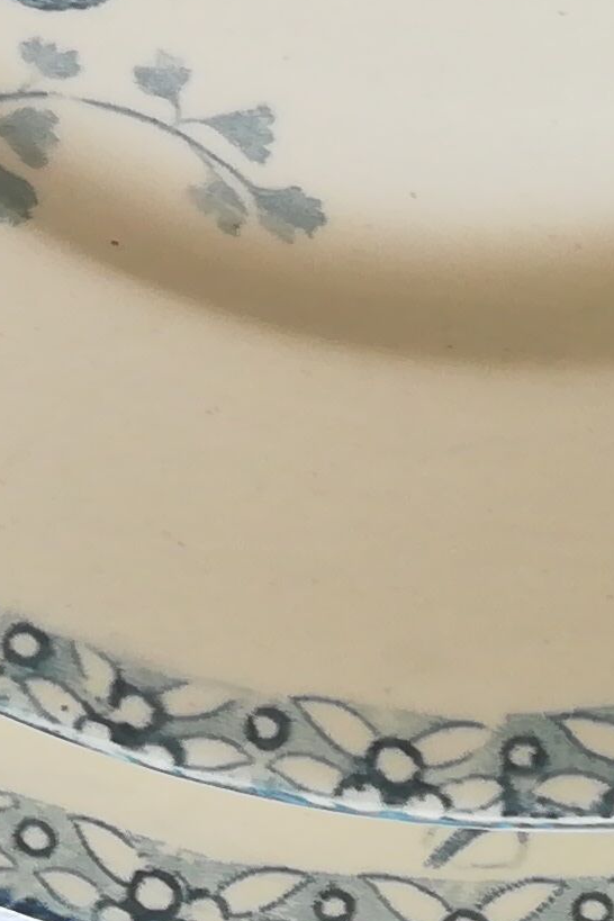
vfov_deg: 14.2
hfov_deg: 10.4
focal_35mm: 131
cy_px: -611
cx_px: 79
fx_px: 3351
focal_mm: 3.83
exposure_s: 1/33.3
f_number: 2.2
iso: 100
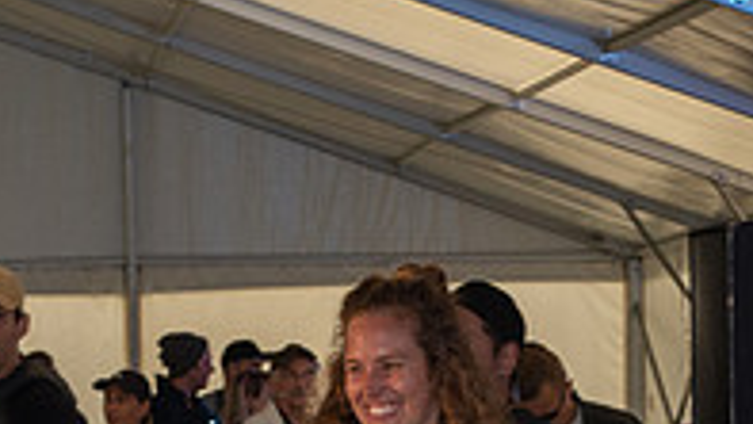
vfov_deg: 5.1
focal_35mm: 235
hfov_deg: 9.2
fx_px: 4694
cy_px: 841
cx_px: 557
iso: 1600
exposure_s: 1/125
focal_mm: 48
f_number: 9
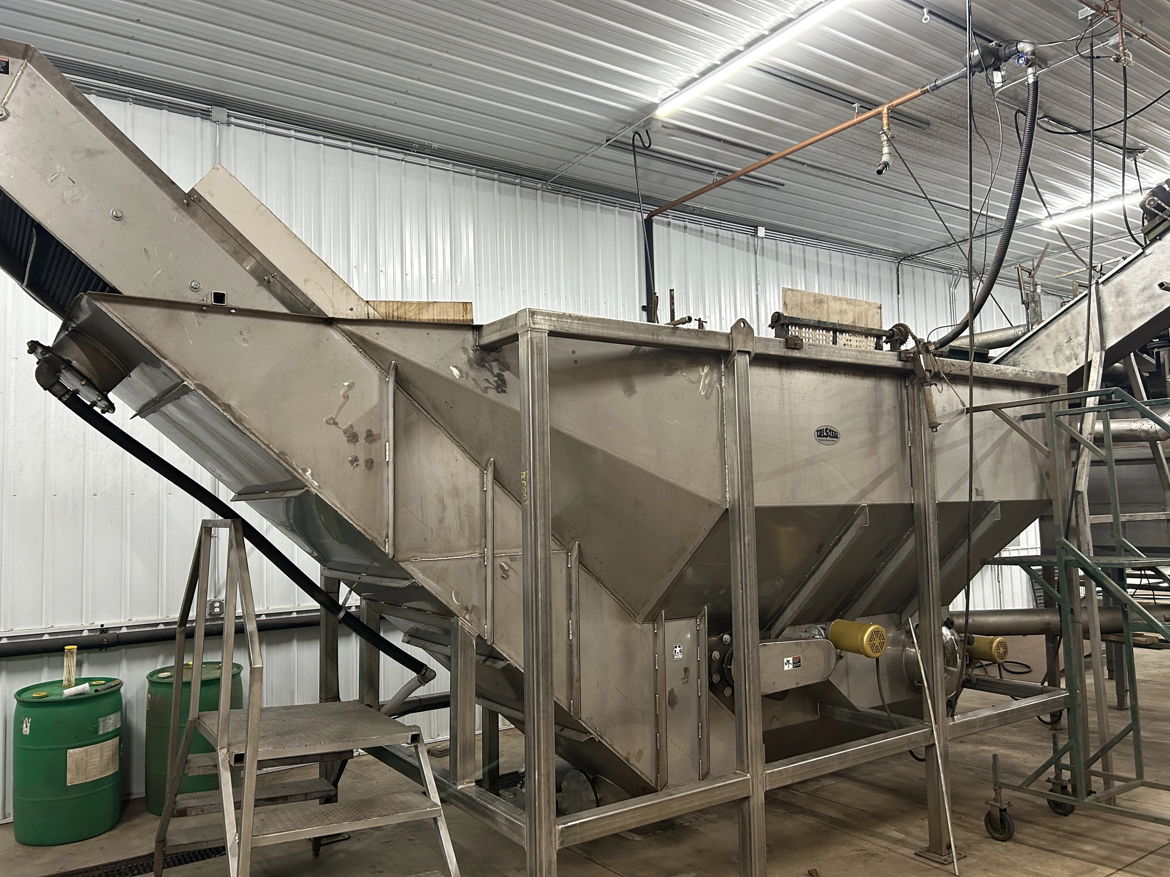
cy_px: 438
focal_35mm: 26
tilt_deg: +5.4
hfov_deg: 67.3
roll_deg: +2.6
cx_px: 585
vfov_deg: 53.1
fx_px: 879
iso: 200
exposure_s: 1/60
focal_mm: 5.7
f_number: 1.5
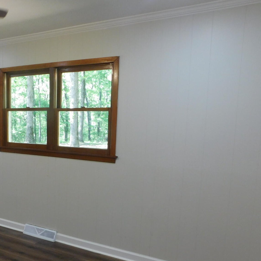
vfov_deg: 43.6
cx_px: 31
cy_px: 159
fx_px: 324
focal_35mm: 38
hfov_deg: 40.8
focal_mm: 4
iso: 125
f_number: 3
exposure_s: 1/30
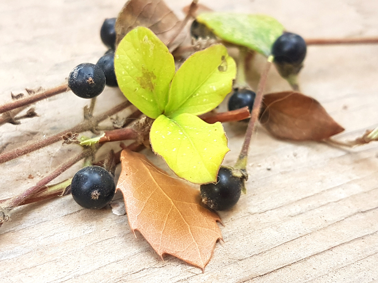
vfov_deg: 53.1
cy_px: 142
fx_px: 284
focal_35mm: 26
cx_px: 189
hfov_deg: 67.3
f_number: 1.7
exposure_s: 1/100
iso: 64
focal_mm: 4.2
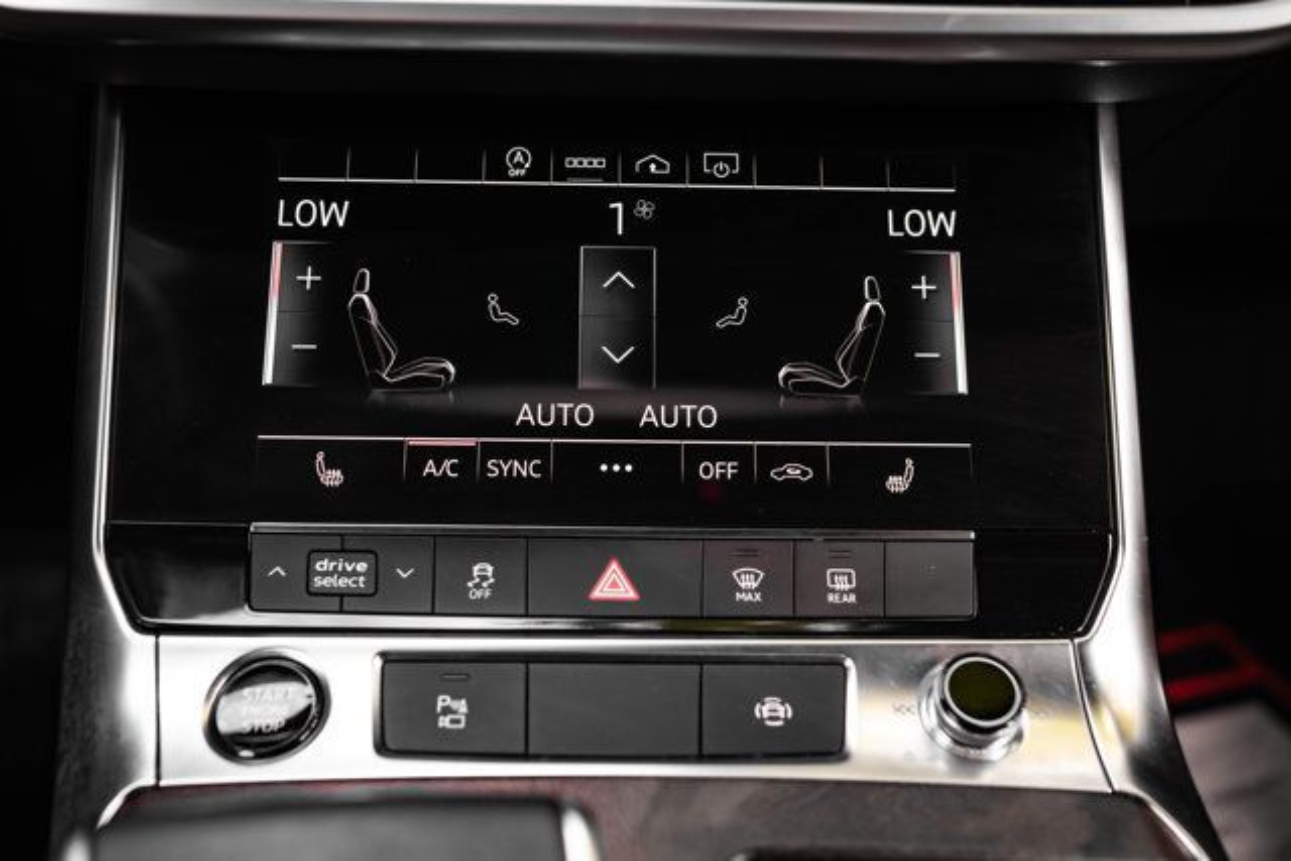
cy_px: 430
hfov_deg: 49.8
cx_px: 646
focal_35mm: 39
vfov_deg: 34.4
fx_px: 1391
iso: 640
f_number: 4
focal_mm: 38
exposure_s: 1/200
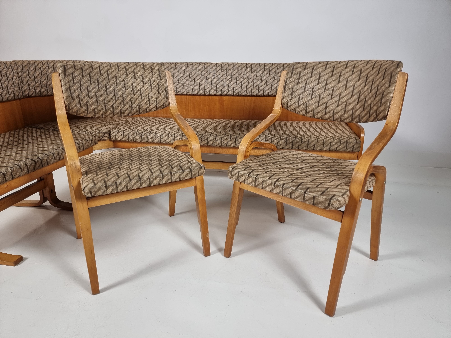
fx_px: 313
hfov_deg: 71.6
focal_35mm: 24
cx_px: 226
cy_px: 169
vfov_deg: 56.8
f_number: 1.8
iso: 64
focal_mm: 6.7
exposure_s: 1/100
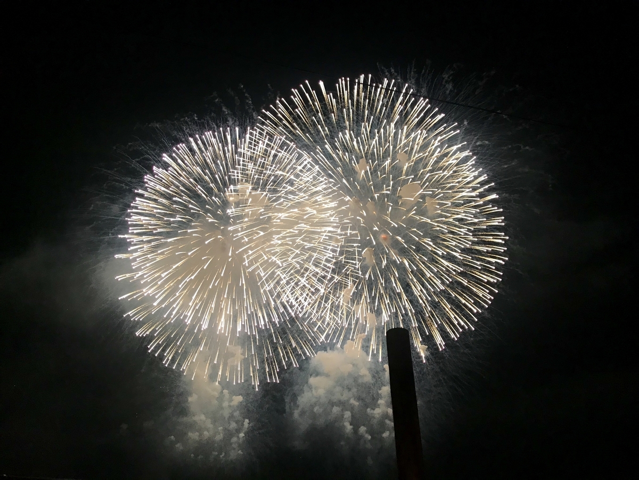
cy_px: 240
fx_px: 517
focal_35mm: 28
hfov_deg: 63.4
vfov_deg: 49.7
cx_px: 320
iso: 32
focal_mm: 3.99
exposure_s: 1/20
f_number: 1.8
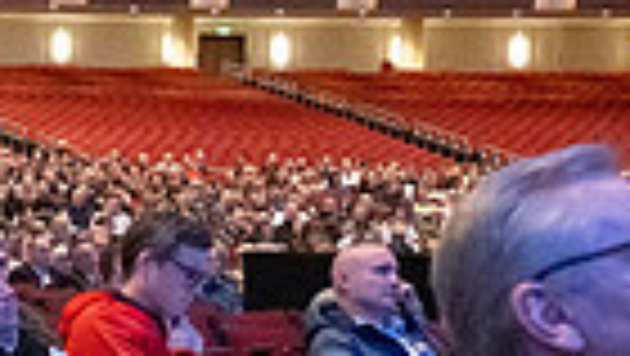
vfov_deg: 11.7
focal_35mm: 104
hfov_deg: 18.5
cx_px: -270
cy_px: 223
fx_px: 1739
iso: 10000
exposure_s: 1/60
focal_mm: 24
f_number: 4
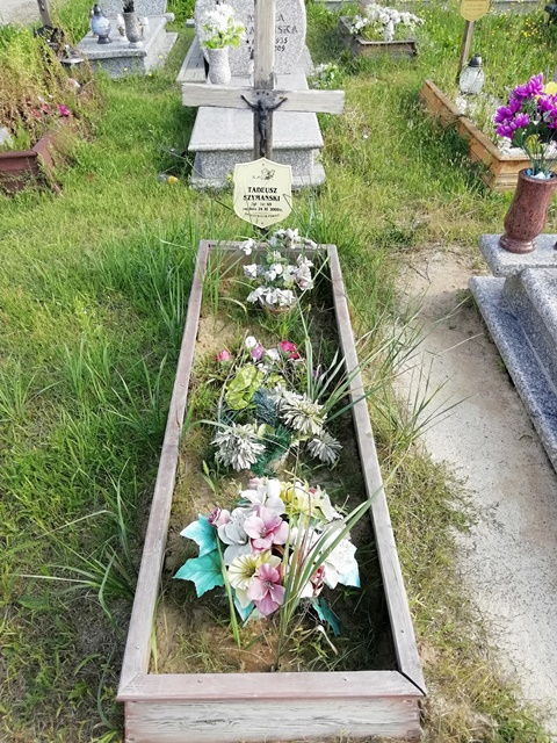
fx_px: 558
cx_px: 278
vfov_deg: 67.3
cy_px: 372
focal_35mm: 26
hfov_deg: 53.1
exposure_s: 1/295
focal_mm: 3.21
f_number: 2.2
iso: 50
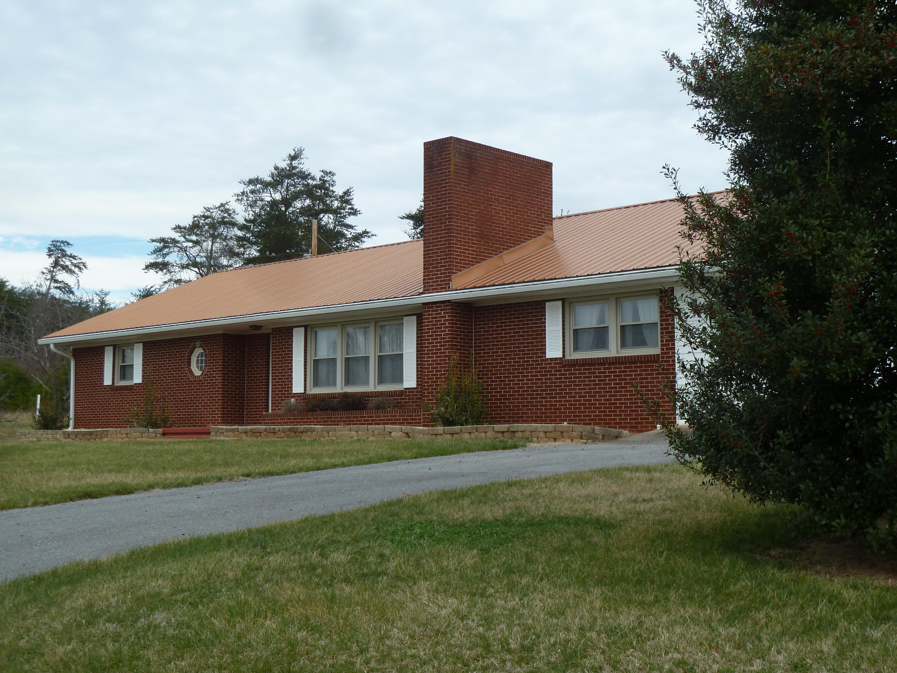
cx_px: 448
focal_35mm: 48
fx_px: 1244
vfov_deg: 30.3
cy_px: 336
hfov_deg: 39.7
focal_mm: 7.9
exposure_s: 1/250
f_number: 4
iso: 80
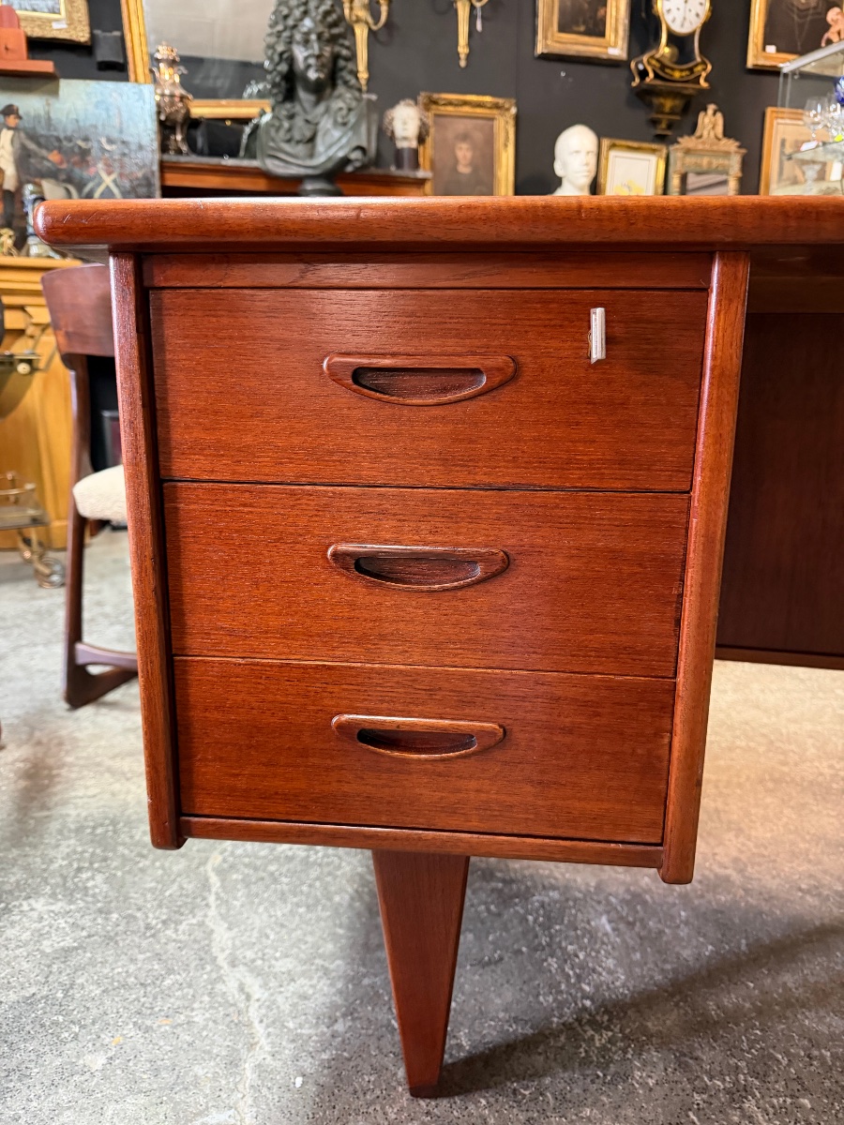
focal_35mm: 24
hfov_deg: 56.8
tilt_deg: -14.0
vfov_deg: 71.6
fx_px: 780
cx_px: 422
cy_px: 562
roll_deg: +0.5
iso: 800
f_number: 1.78
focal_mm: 6.76
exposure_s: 1/33
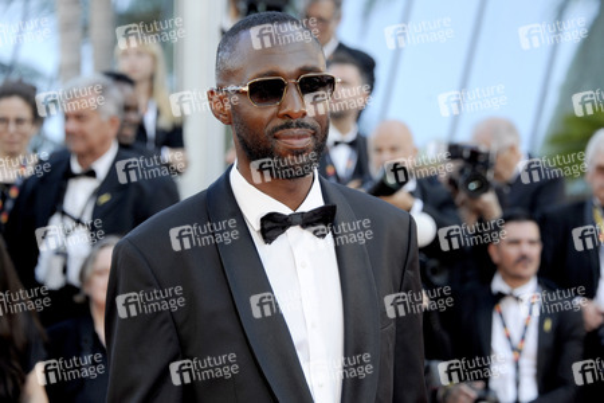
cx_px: 302
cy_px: 202
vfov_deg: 10.2
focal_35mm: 135
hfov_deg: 15.2
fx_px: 2265
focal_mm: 135
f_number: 6.3
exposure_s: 1/250
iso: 640
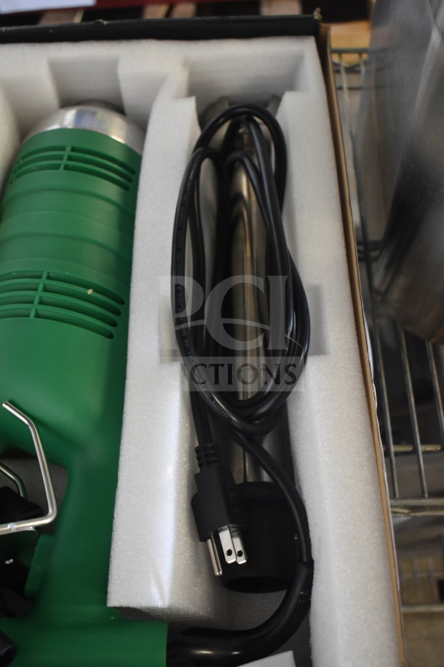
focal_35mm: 39
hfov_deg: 34.2
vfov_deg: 49.6
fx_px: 721
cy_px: 334
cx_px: 222
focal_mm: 26
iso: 1100
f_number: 4
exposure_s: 1/40
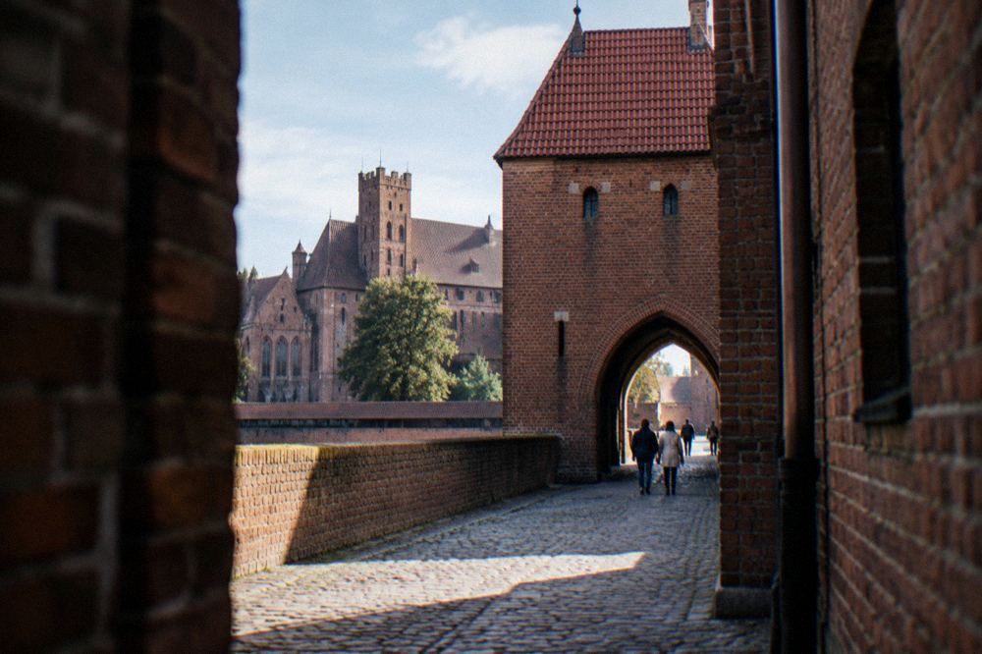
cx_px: 491
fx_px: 954
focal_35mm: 35
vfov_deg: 37.8
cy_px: 327
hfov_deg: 54.5
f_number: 8
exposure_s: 1/320
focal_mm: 35
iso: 640
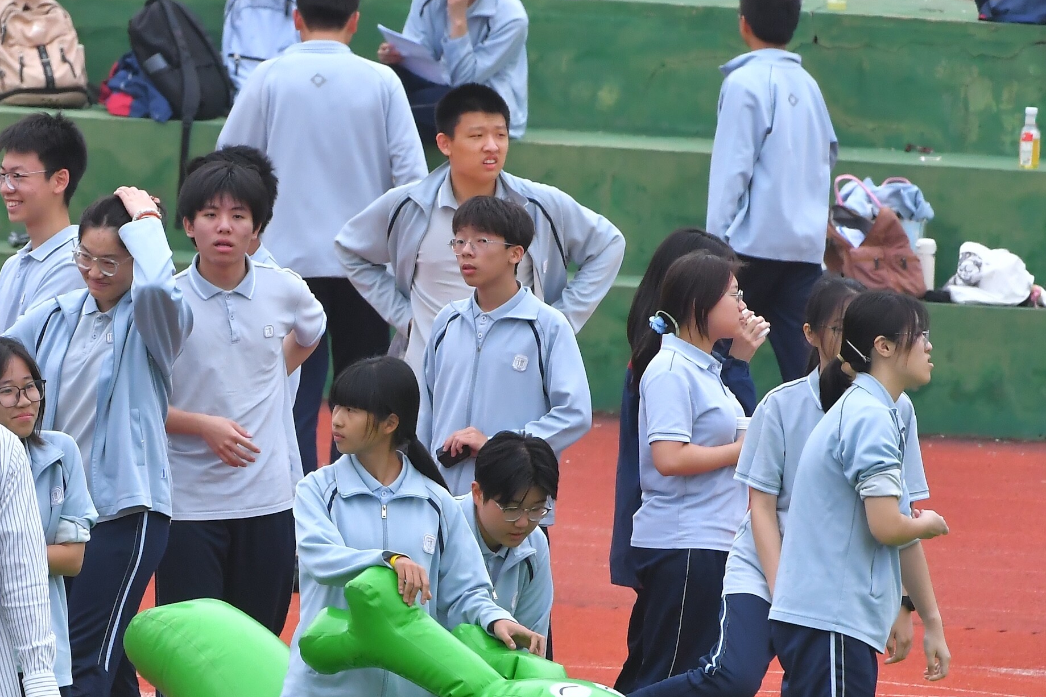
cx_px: 14
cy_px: 386
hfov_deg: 1.6
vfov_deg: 1.1
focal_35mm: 1305
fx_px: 37915
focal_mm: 400
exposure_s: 1/640
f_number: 13
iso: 1000
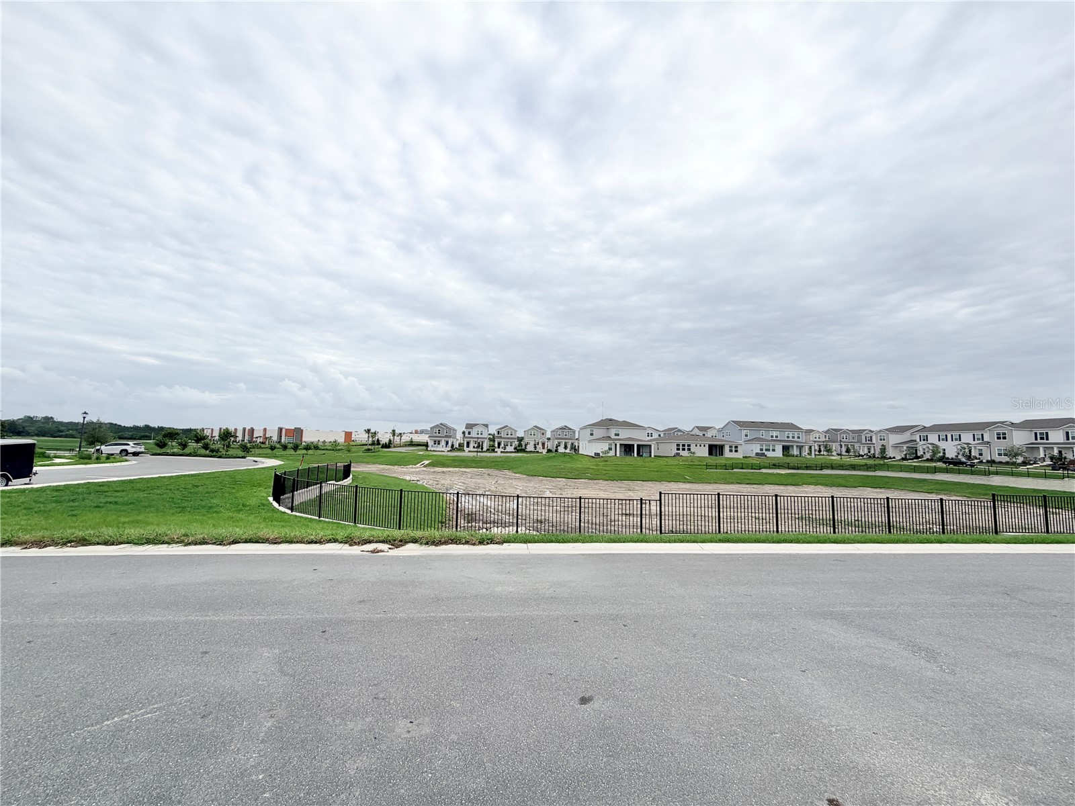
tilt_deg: +5.3
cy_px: 403
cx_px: 538
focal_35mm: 14
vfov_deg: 85.7
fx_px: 435
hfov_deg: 102.1
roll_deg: -1.2
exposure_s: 1/1033
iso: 20
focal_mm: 2.22
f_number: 2.2
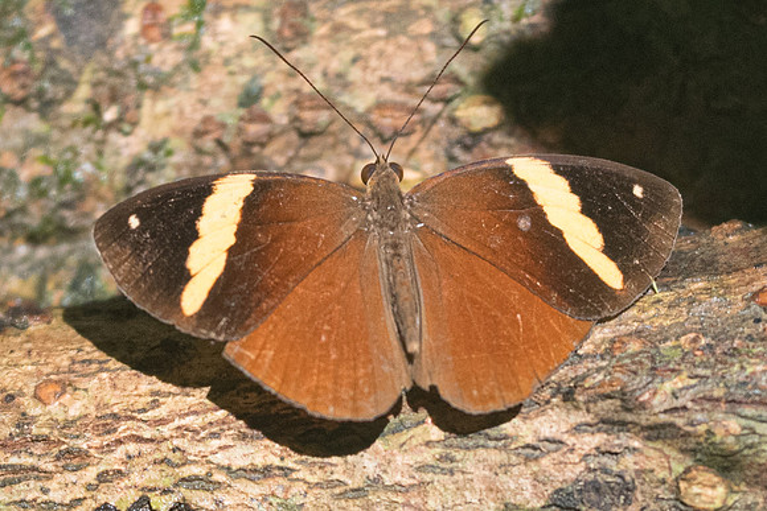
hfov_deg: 3.0
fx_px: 14724
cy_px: 198
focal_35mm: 691
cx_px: 322
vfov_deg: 2.0
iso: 800
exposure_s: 1/6400
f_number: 3.2
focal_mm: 150
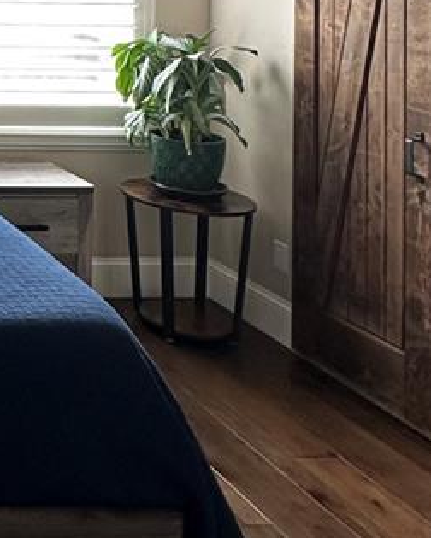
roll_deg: -2.4
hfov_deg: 21.4
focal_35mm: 52
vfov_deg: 31.6
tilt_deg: +2.2
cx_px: -306
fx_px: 829
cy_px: -63
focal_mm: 2.22
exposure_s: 1/99
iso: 125
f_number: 2.2
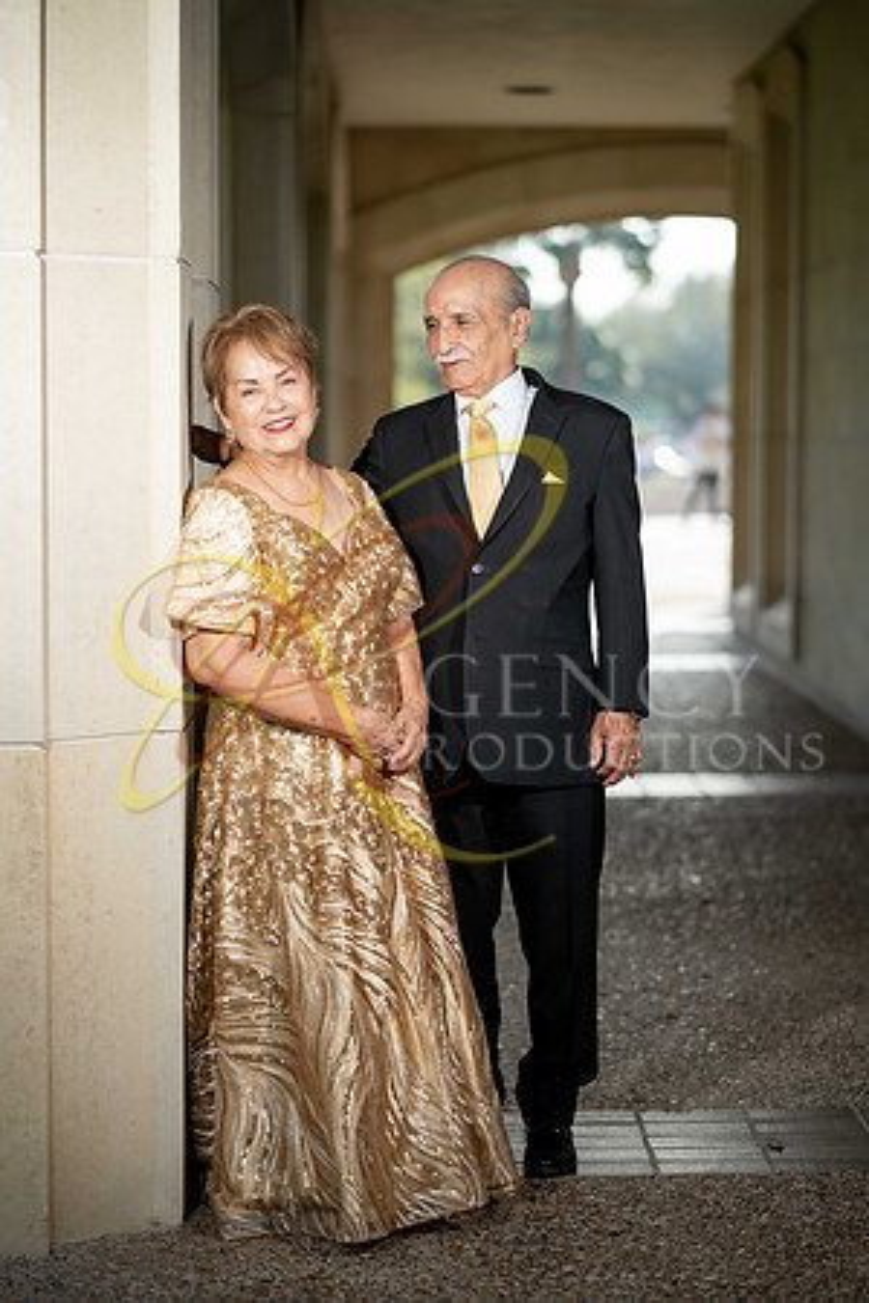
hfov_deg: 16.1
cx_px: 434
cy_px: 652
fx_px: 3077
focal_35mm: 85
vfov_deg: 23.9
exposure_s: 1/1250
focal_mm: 85
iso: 200
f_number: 2.2
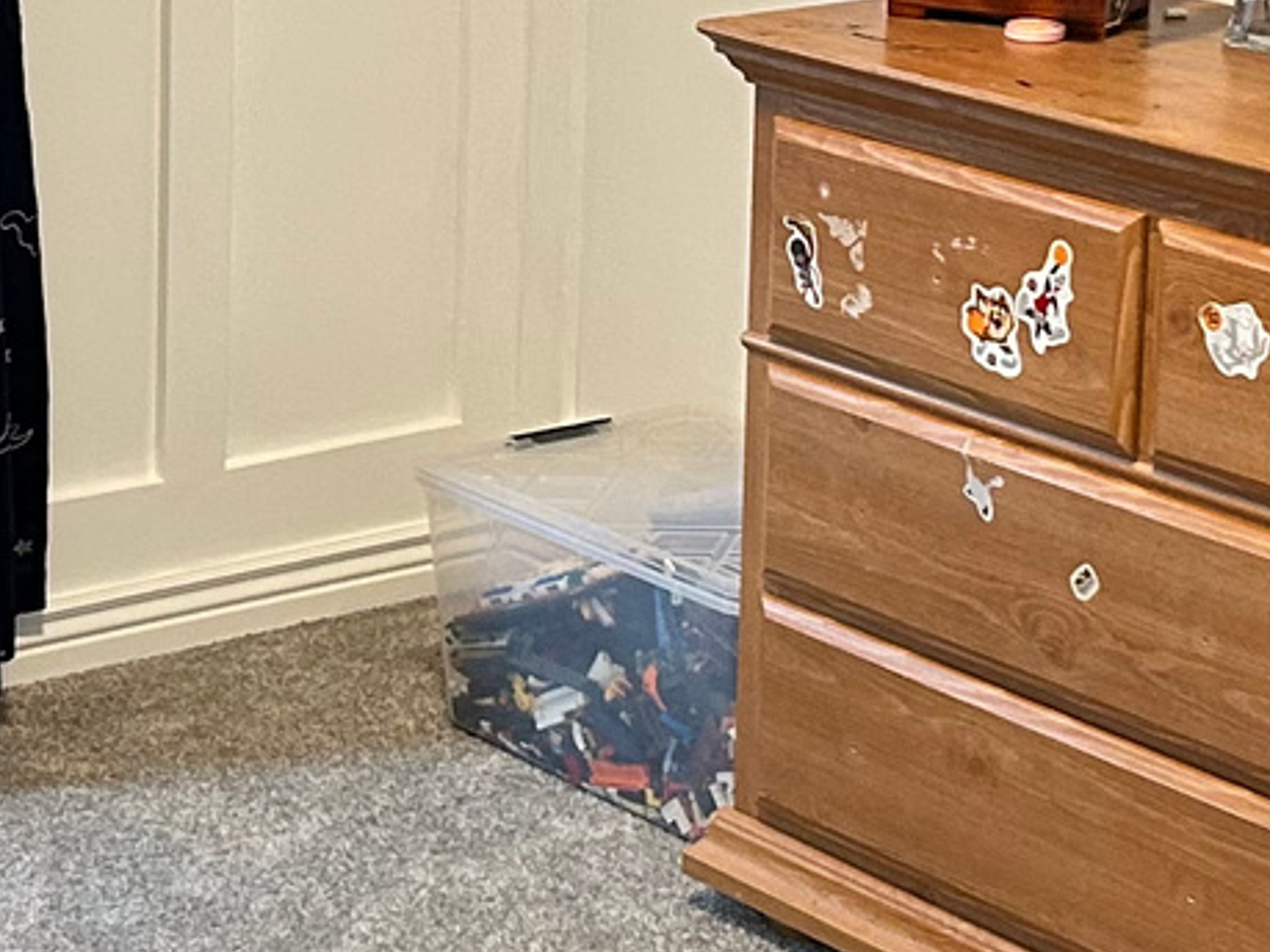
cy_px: -6
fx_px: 4255
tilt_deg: -8.5
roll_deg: -1.8
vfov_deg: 12.6
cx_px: 528
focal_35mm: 116
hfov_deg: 17.0
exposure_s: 1/60
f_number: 1.5
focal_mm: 5.7
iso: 250
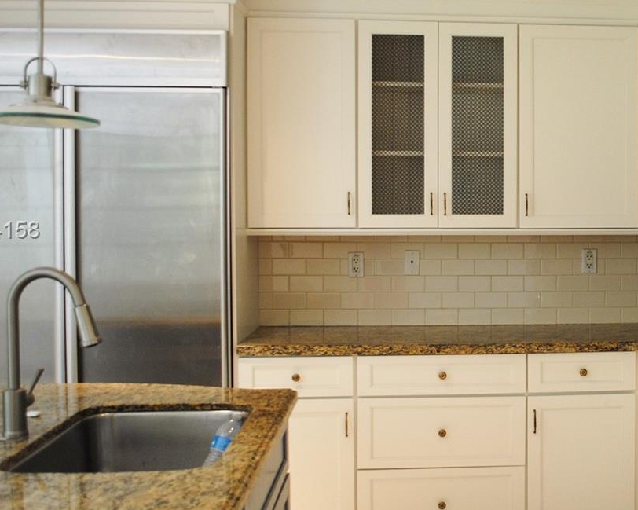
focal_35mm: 50
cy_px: 231
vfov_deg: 30.2
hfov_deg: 35.6
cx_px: 548
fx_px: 944
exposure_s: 1/30
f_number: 3.5
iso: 250
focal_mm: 18
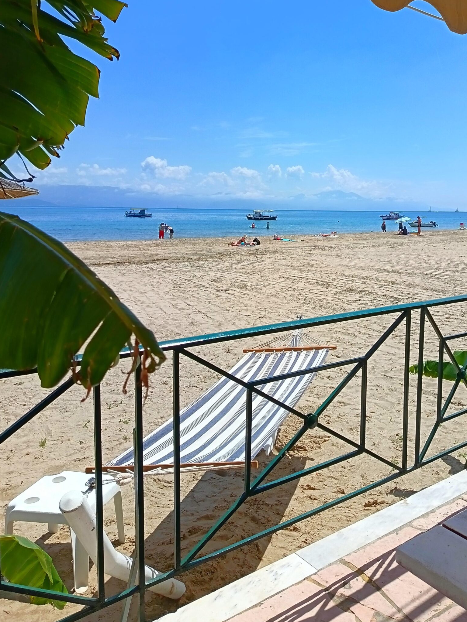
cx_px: 289
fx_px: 540
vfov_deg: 59.7
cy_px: 261
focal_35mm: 30
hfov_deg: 46.4
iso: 104
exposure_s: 1/838
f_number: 1.75
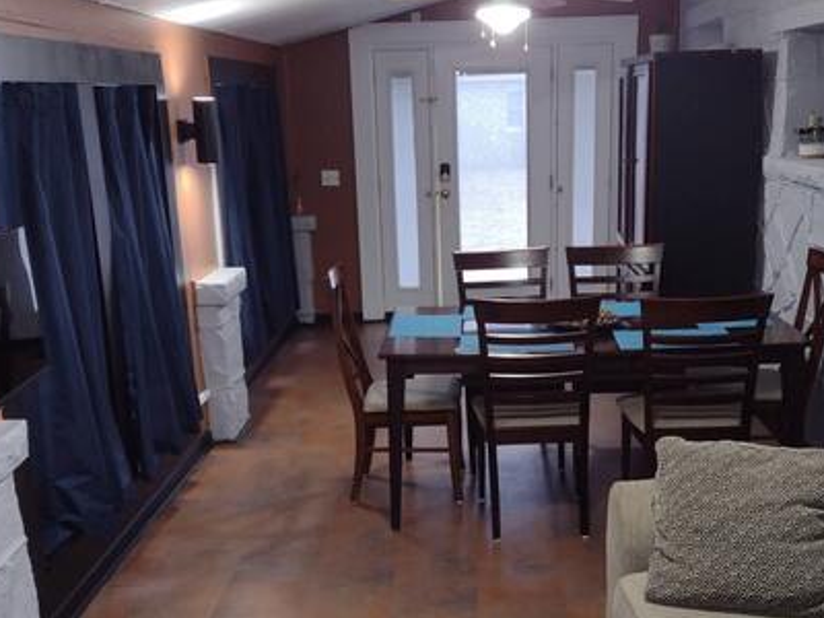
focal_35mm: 45
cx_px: 462
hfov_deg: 42.0
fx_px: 1071
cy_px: 377
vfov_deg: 32.1
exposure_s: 1/24
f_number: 1.7
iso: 145
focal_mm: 4.71
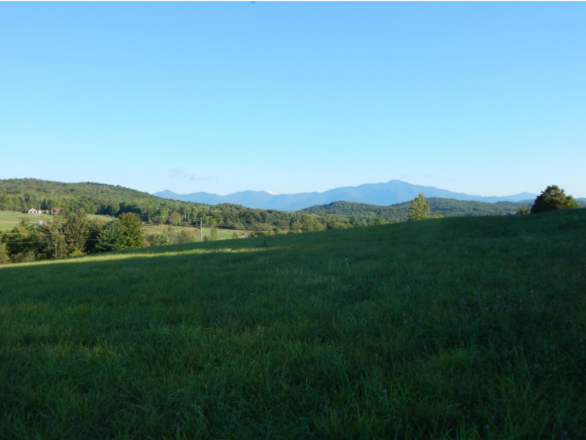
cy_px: 220
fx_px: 576
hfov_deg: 53.9
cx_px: 293
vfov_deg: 41.8
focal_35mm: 34
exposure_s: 1/800
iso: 125
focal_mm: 6.1
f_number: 3.3
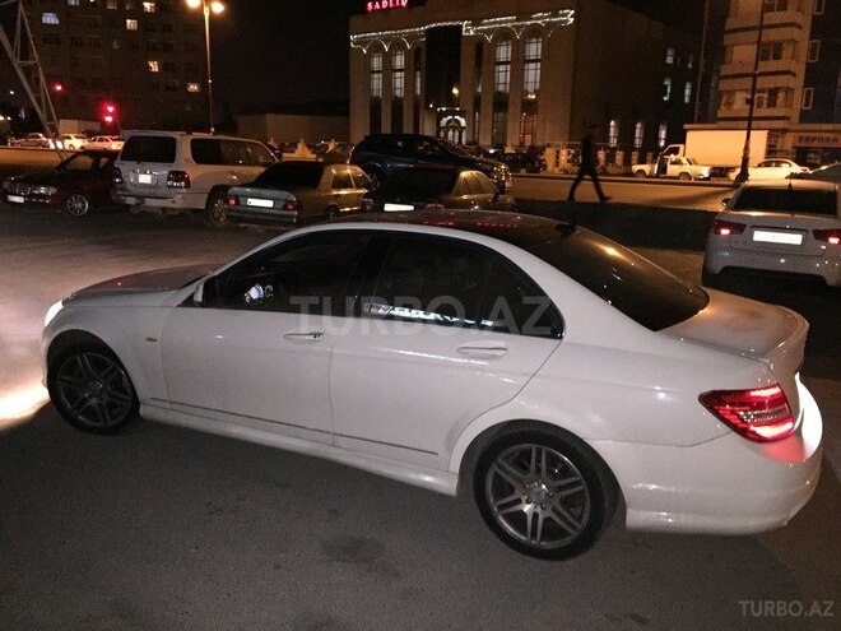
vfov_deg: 48.2
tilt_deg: -14.2
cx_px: 420
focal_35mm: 29
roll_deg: -1.5
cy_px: 316
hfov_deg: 61.7
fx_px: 705
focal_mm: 4.15
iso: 640
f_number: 2.2
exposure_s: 1/17
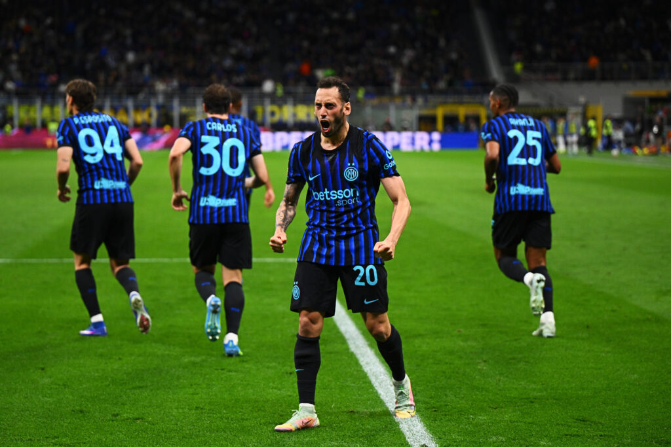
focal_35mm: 96
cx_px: 336
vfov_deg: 14.3
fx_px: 1789
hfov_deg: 21.2
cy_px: 224
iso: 1600
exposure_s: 1/1600
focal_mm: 96
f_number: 2.8
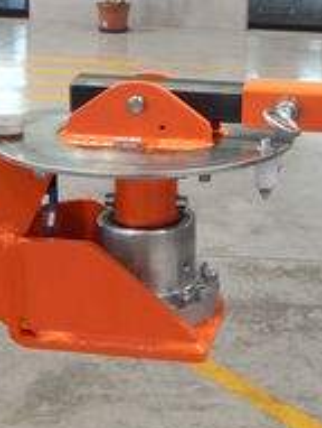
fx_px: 1001
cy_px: 123
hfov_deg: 17.9
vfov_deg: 23.9
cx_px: 312
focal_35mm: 81
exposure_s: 1/30
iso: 250
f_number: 3.2
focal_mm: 5.6
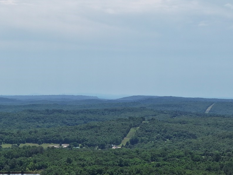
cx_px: 33
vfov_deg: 8.7
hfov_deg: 11.6
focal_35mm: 169
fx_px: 1137
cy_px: 190
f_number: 2.8
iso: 110
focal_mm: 19.35
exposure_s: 1/2000
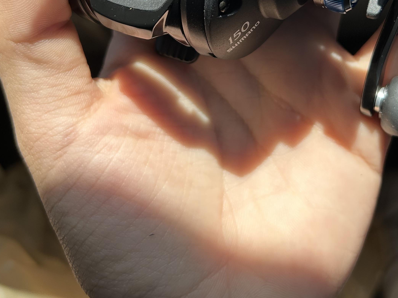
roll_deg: +4.7
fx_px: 575
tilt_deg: -44.6
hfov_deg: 37.9
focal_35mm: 50
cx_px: 254
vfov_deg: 26.8
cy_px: -30
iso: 50
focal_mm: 5.7
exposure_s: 1/965
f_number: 1.5
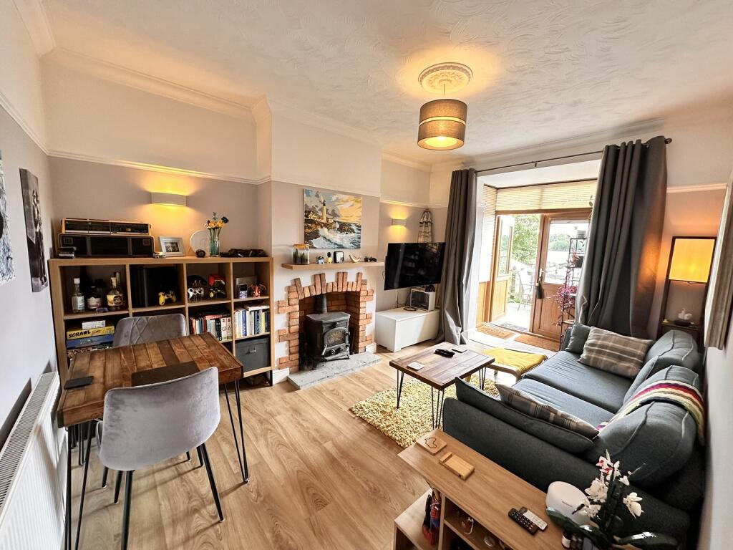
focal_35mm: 14
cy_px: 275
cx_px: 366
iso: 160
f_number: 2.2
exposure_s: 1/100
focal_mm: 2.22
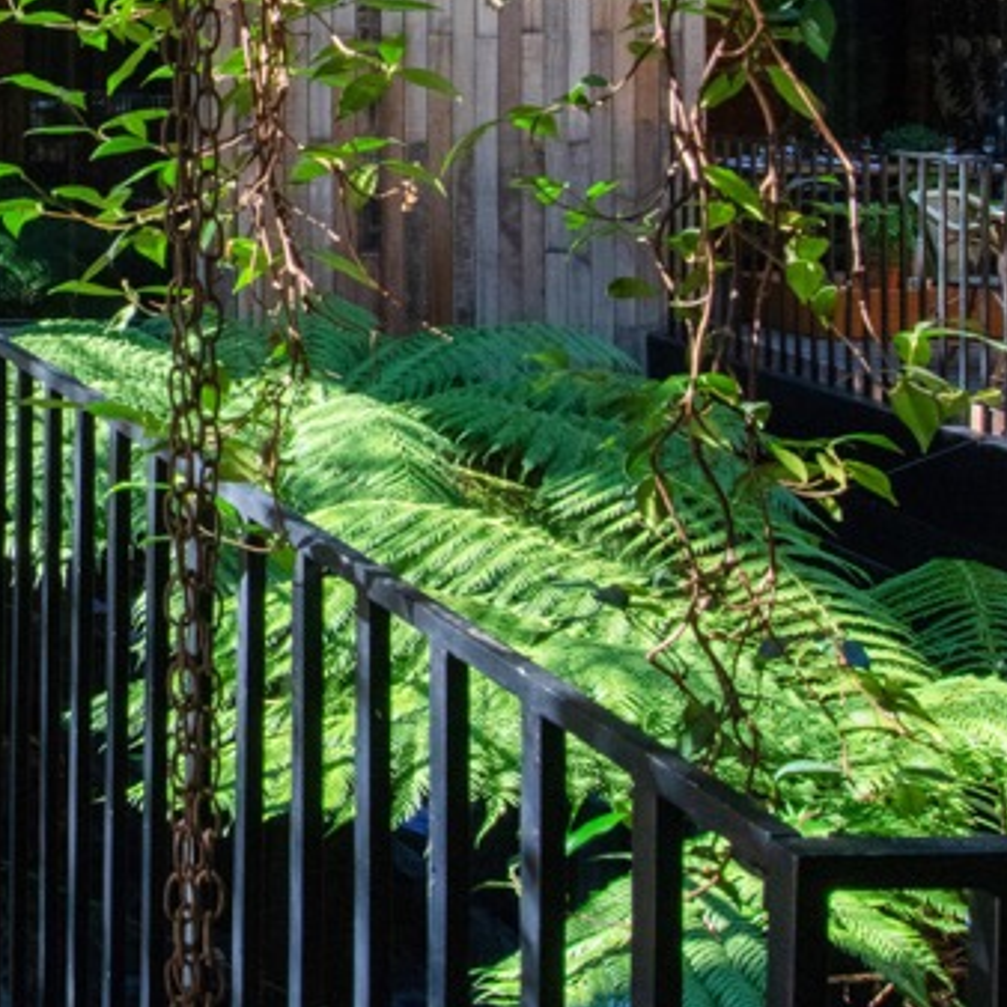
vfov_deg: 35.5
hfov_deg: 29.1
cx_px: -358
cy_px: 118
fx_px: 1481
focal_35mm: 45
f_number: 13
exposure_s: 1/125
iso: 1600
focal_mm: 14
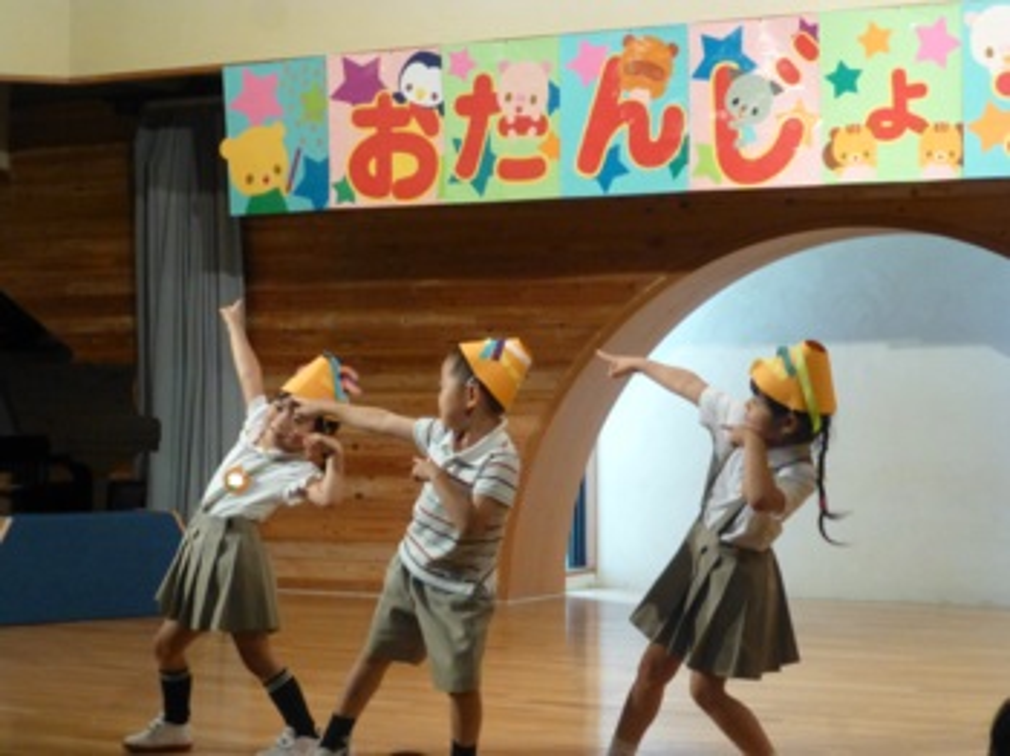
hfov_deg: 24.7
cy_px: 378
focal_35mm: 79
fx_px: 2303
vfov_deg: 18.6
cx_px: 505
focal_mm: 14.2
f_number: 5.1
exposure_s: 1/50
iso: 800
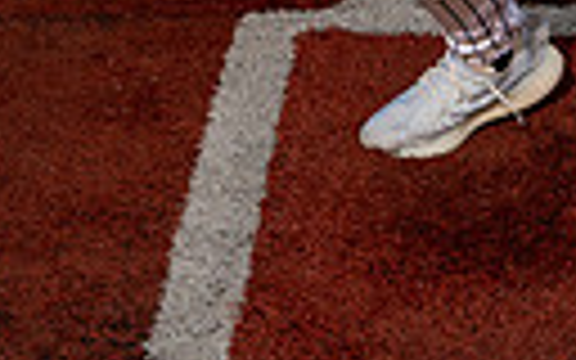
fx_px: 1962
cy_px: -504
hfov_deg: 16.3
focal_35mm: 125
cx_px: 612
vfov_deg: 9.4
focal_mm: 35
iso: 250
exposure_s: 1/250
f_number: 5.6
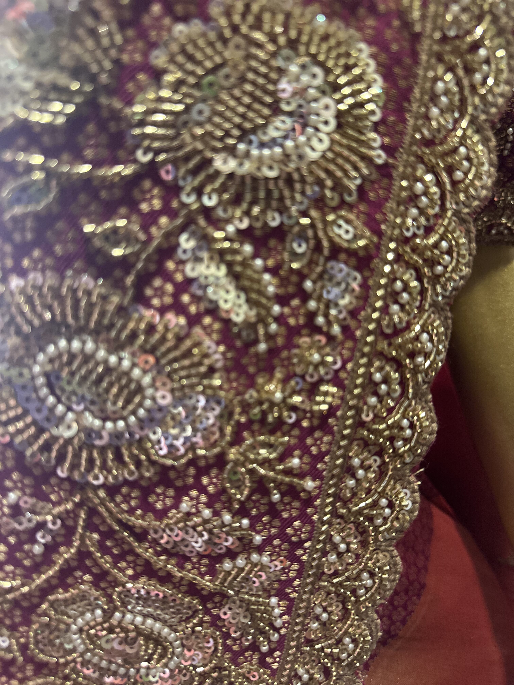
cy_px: 342
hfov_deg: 56.8
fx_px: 475
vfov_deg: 71.6
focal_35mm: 24
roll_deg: +7.6
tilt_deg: -14.9
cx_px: 257
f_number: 1.78
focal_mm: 6.86
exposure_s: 1/60
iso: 800
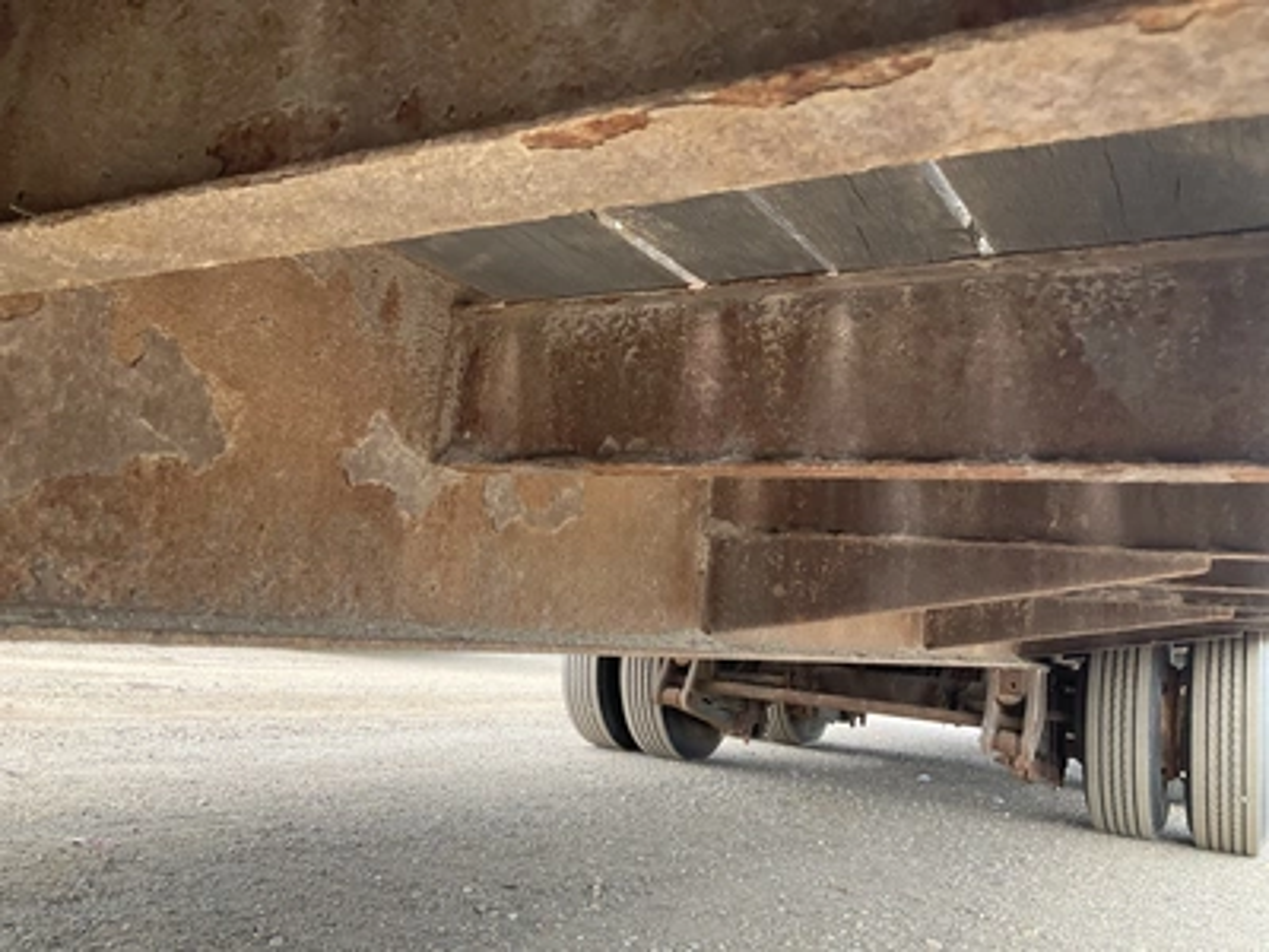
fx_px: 1063
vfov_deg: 48.2
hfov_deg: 61.7
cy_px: 476
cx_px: 634
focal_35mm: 29
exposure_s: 1/122
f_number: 1.8
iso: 64
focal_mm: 3
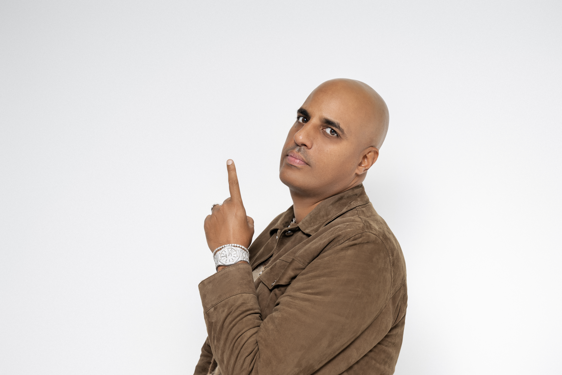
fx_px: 1093
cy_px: 188
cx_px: 281
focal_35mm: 70
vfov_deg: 19.5
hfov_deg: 28.8
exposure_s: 1/125
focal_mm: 70
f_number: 8
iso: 200
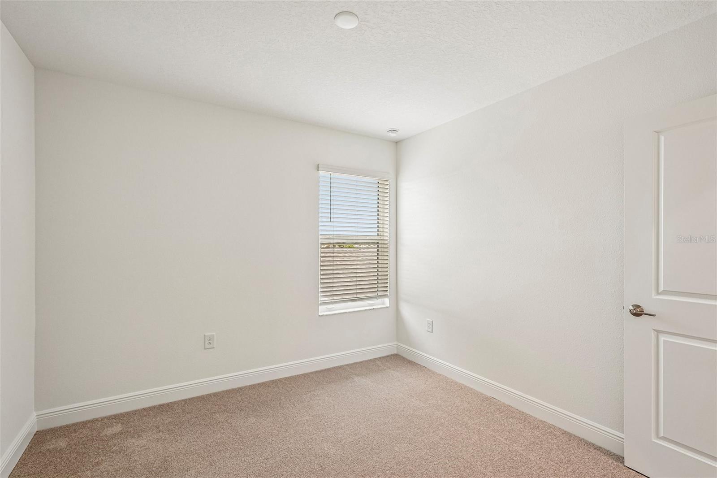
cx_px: 358
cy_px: 239
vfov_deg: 73.7
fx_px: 319
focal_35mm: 16
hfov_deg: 96.7
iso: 400
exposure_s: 1/25
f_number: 8
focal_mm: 16
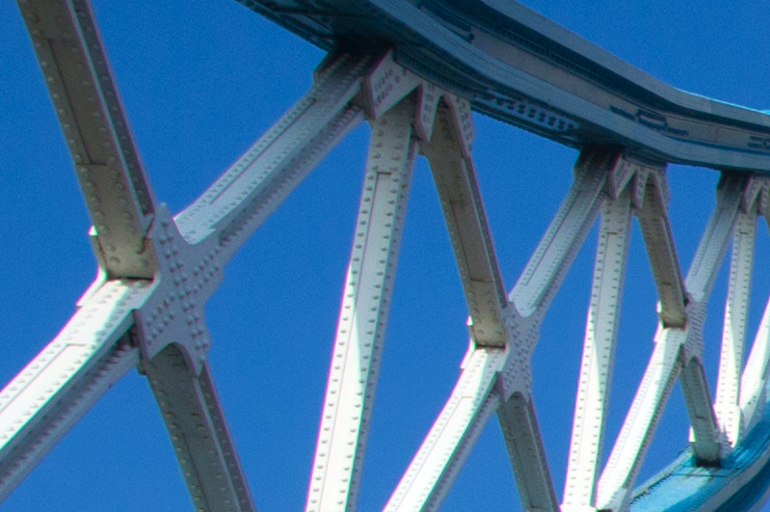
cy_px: 672
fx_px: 2414
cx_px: 1808
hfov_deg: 13.6
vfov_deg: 11.8
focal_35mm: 113
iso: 100
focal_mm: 10
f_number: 7.1
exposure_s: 1/1000
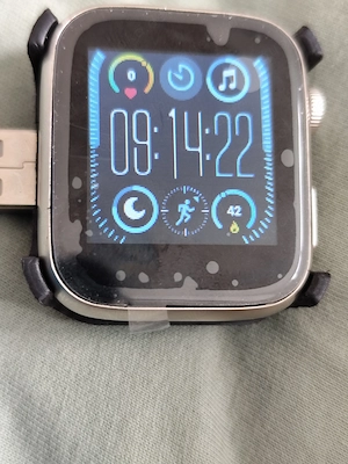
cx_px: 174
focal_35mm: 46
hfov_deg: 31.5
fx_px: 617
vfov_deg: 41.2
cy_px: 232
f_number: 1.65
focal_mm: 6.19
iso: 800
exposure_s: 1/25
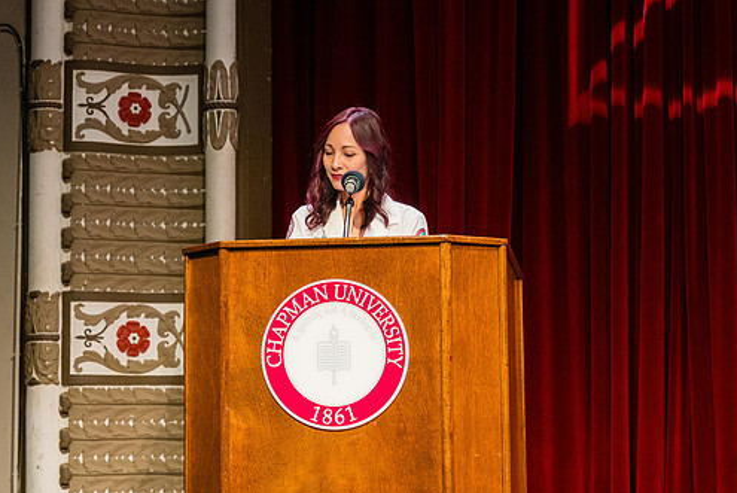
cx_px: 341
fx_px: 2233
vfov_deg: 12.6
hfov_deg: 18.7
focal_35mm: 109
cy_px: 170
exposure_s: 1/320
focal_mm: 70
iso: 1250
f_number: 3.5
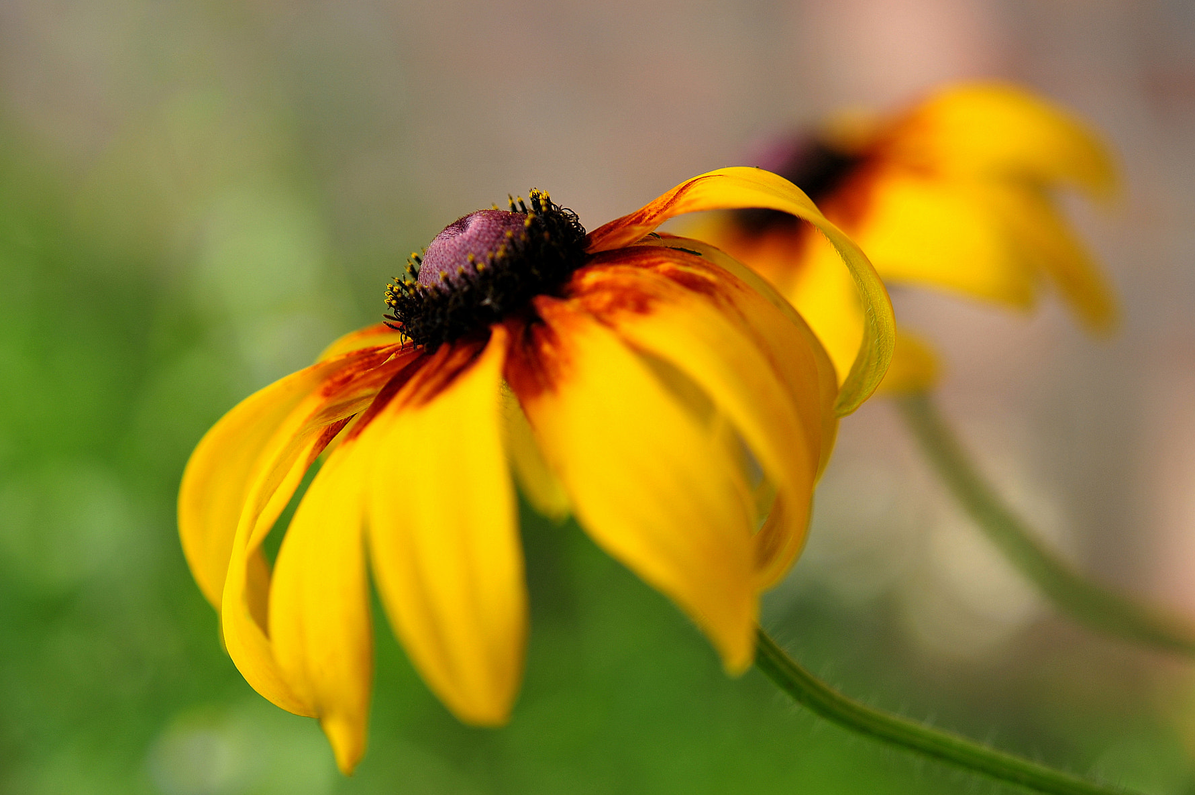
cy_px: 395
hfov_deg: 29.2
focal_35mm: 69
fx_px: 2289
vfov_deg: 19.7
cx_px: 532
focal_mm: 60
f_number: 4
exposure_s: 1/250
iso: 200
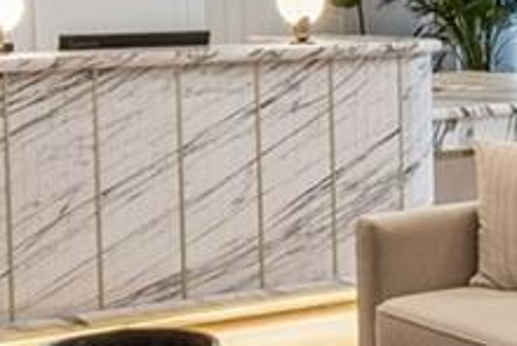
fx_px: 1566
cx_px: 637
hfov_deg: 17.8
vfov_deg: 12.2
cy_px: -94
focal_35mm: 109
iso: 100
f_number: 7.1
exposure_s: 1/5
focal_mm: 10
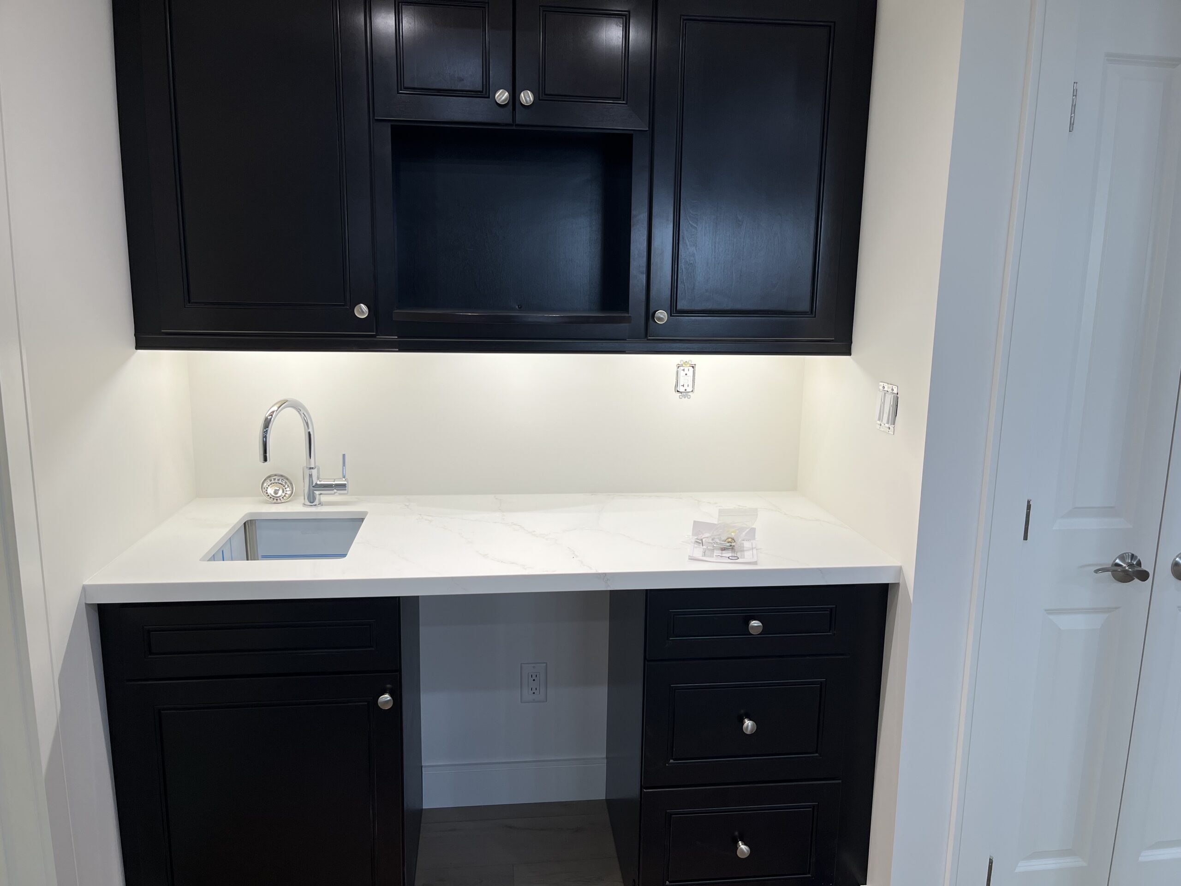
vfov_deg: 53.1
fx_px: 887
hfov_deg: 67.3
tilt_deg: -10.9
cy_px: 443
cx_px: 590
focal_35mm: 26
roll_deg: -1.0
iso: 40
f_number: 1.6
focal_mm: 5.1
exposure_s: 1/120
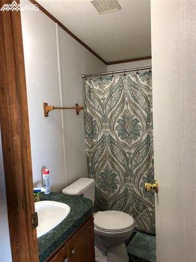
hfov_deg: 49.7
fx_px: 212
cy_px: 131
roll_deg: +1.2
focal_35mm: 28
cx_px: 98
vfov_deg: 63.5
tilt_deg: -6.1
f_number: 1.8
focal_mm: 3.99
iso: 64
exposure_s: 1/15
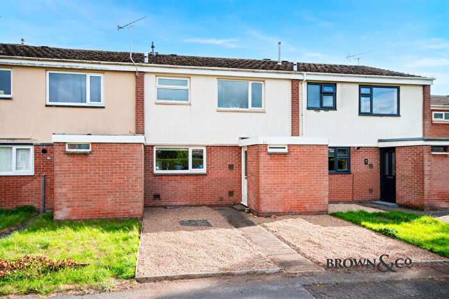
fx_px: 299
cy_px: 150
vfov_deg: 53.2
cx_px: 224
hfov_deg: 73.7
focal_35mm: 24
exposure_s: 1/80
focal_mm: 16
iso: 100
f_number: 8
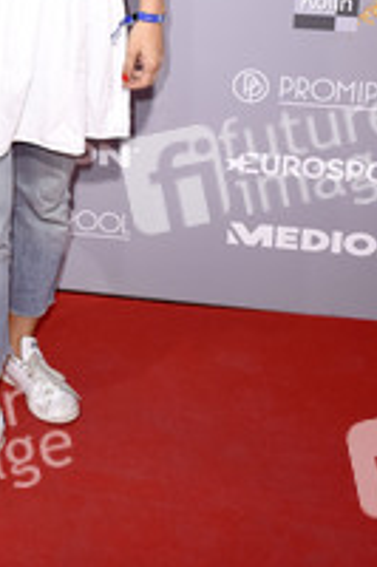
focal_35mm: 69
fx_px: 1086
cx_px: 9
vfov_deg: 27.9
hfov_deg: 19.2
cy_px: 26
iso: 400
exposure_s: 1/160
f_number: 6.3
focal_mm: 23
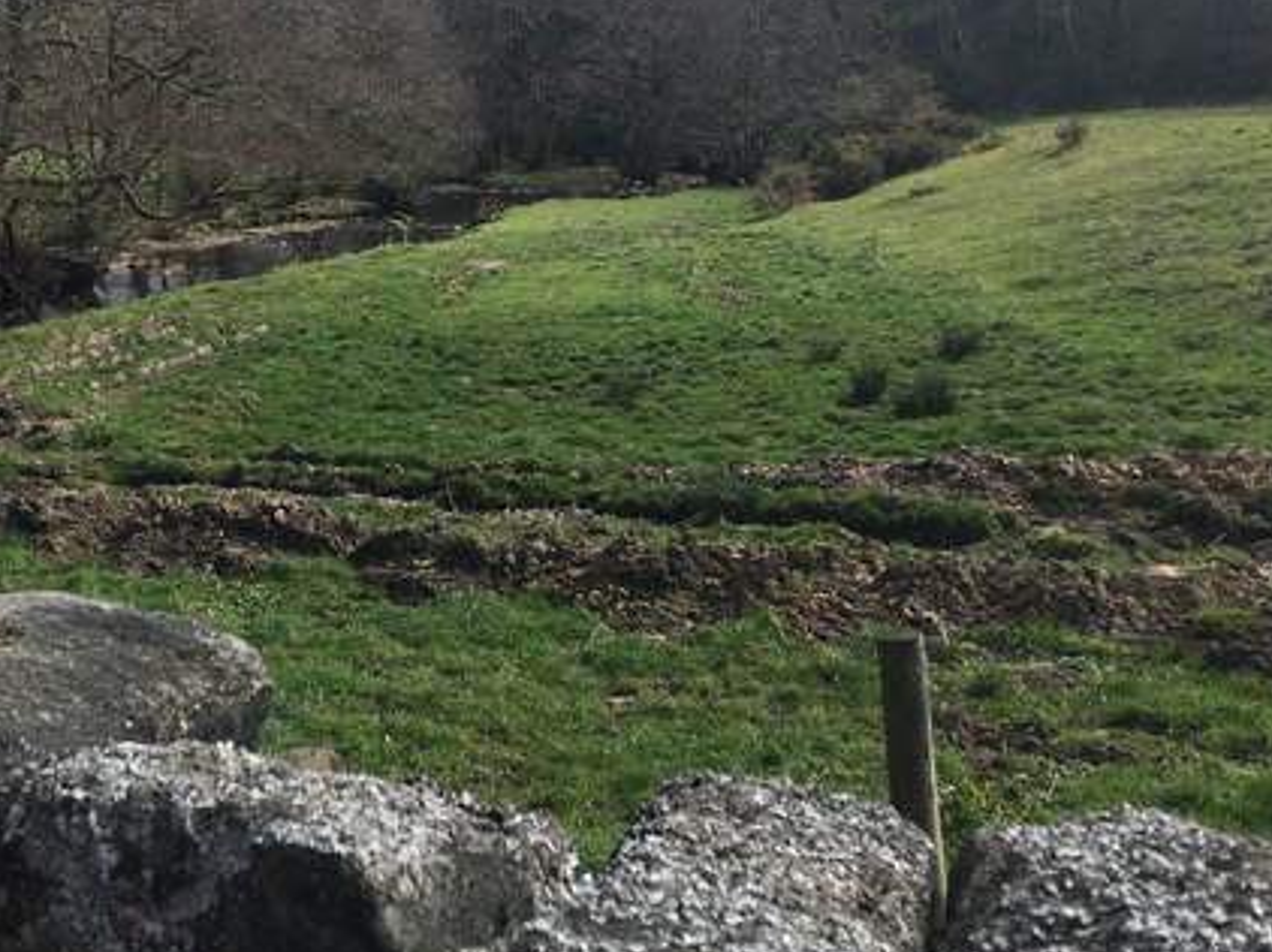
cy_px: 368
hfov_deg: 42.8
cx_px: 527
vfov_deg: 32.7
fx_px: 1616
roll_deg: +1.3
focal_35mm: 44
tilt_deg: -8.8
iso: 25
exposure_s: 1/1040
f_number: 2.2
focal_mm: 4.15
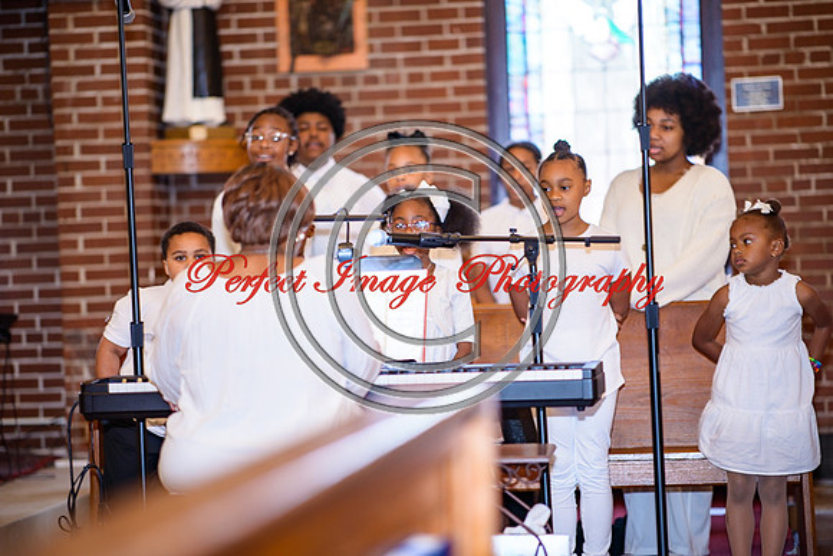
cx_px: 416
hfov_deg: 19.5
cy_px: 278
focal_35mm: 105
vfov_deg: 13.0
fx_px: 2430
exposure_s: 1/100
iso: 125
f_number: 1.4
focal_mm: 105
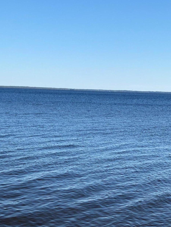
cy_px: 162
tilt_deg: -5.5
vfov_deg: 23.1
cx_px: 49
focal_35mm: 84
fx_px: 553
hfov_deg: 17.5
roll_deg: -2.6
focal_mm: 6
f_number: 2.4
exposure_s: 1/762
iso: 16
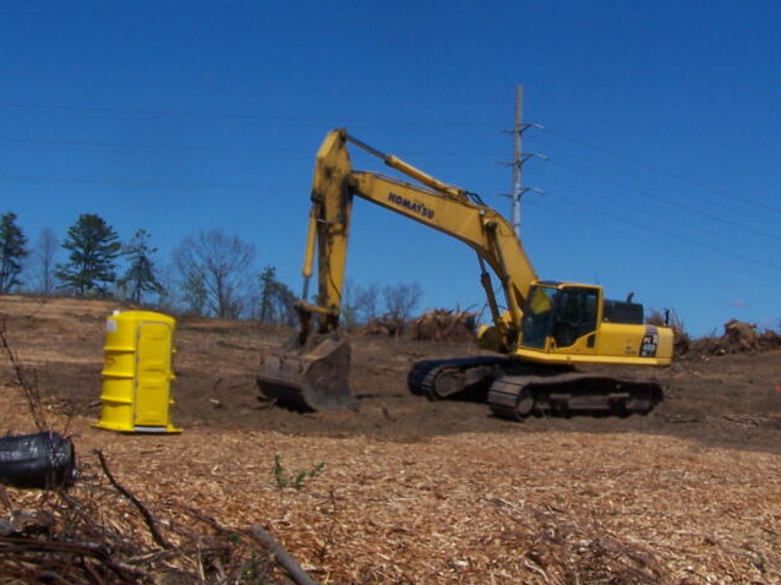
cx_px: 416
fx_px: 1376
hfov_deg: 31.7
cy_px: 237
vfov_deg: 24.0
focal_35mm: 61
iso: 80
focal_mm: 6.3
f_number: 5.6
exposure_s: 1/1000
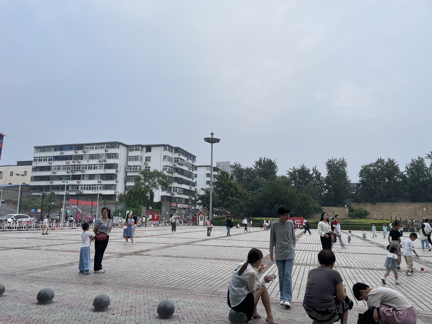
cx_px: 216
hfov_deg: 67.3
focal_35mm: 26
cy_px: 162
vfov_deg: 53.1
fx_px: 324
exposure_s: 1/654
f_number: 1.6
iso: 32
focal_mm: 4.2
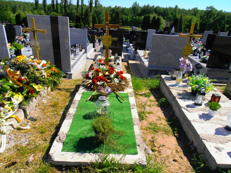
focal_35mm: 24
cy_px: 86
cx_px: 116
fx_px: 160
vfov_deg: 56.8
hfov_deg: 71.6
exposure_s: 1/1250
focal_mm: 4.2
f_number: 3
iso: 80
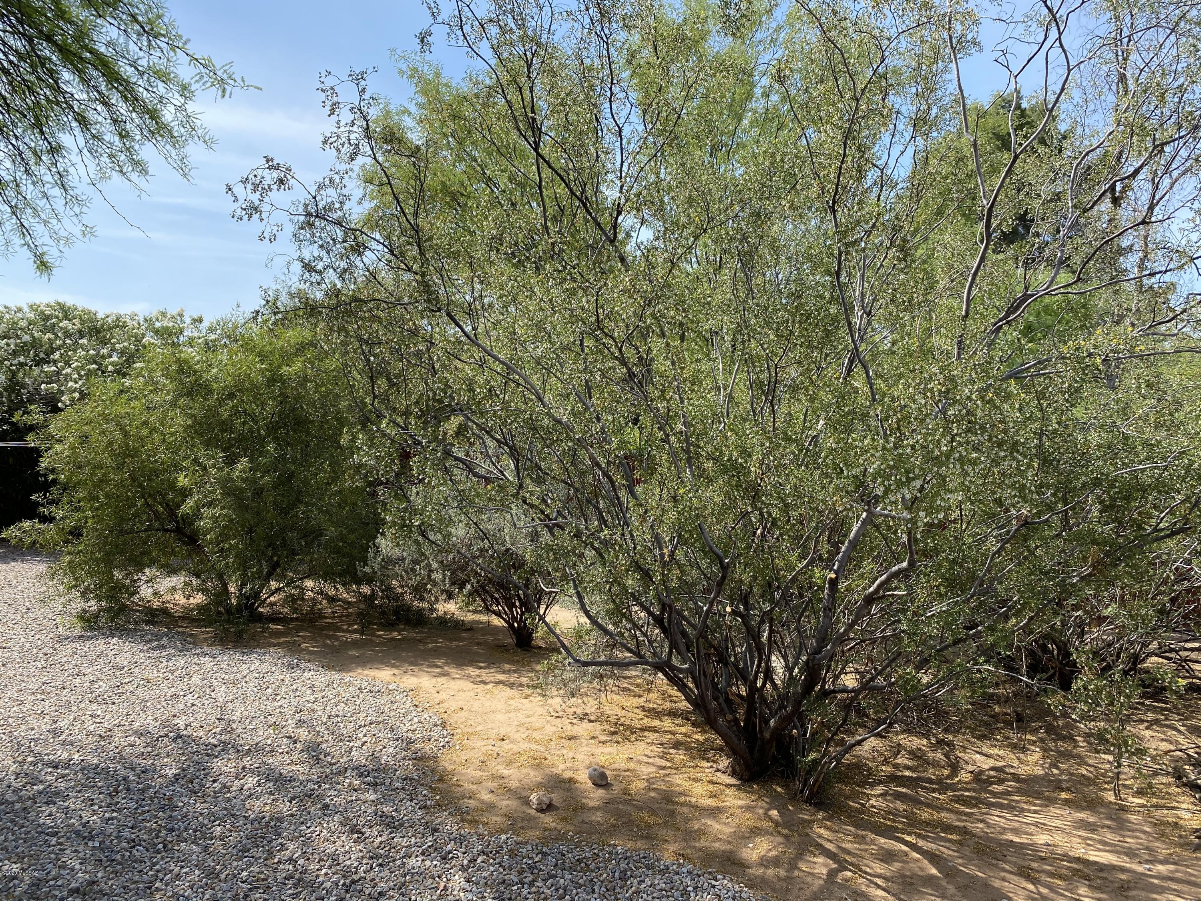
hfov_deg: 67.3
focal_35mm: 26
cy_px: 450
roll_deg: -1.6
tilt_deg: +1.1
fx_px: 902
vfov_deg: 53.1
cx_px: 600
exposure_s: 1/1379
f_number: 1.8
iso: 32
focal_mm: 4.25
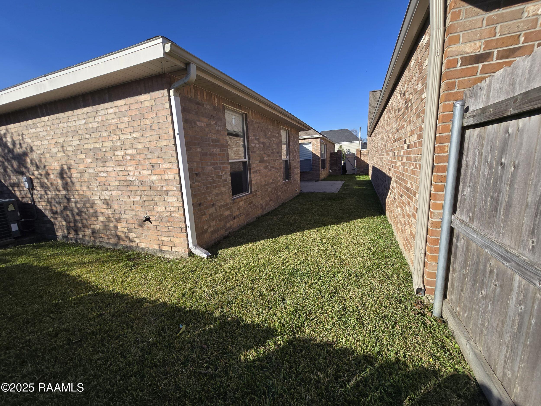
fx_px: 203
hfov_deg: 106.2
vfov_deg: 89.9
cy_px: 203
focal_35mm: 13
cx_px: 270
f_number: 2.2
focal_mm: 2.2
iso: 50
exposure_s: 1/1973
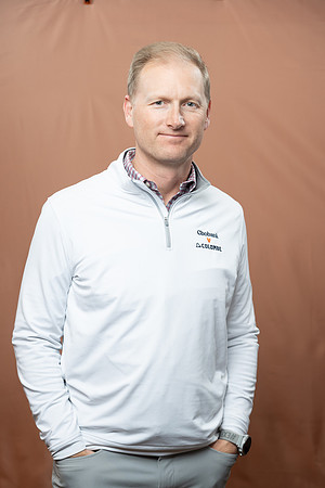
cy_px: 244
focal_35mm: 70
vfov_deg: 28.8
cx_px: 162
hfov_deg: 19.5
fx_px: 948
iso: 320
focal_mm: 70
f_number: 4
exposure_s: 1/160
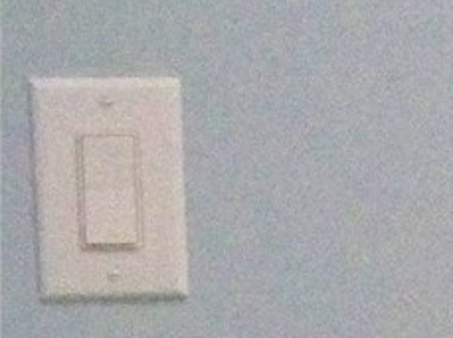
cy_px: 528
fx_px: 3293
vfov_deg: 5.8
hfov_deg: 6.7
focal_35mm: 252
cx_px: 1581
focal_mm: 5.85
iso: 1600
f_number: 2.8
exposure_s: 1/500
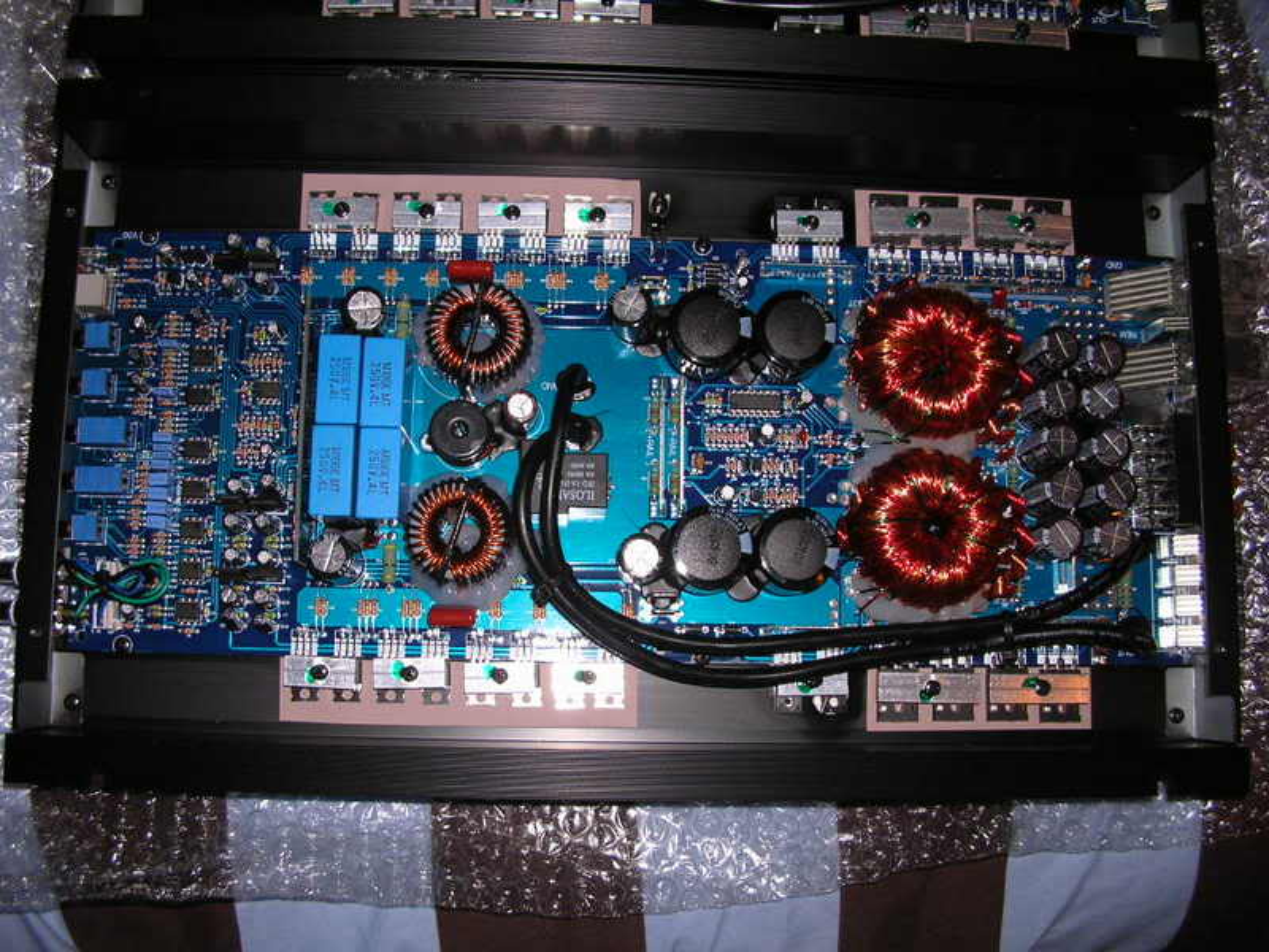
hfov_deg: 52.6
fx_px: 1283
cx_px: 634
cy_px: 476
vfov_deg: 40.7
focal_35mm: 35
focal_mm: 5.8
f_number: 2.8
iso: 50
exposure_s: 1/60.1
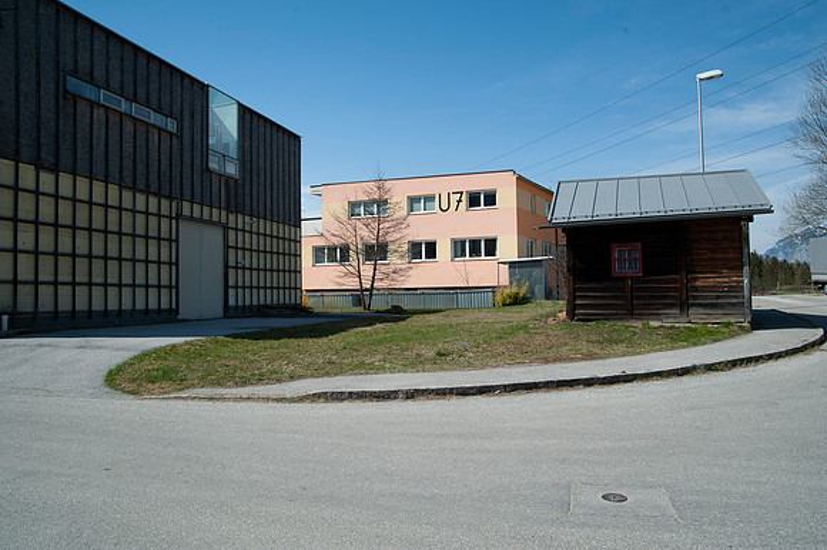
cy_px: 275
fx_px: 643
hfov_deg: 65.5
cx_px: 414
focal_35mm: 28
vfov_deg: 46.4
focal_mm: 28
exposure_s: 1/500
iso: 200
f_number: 11
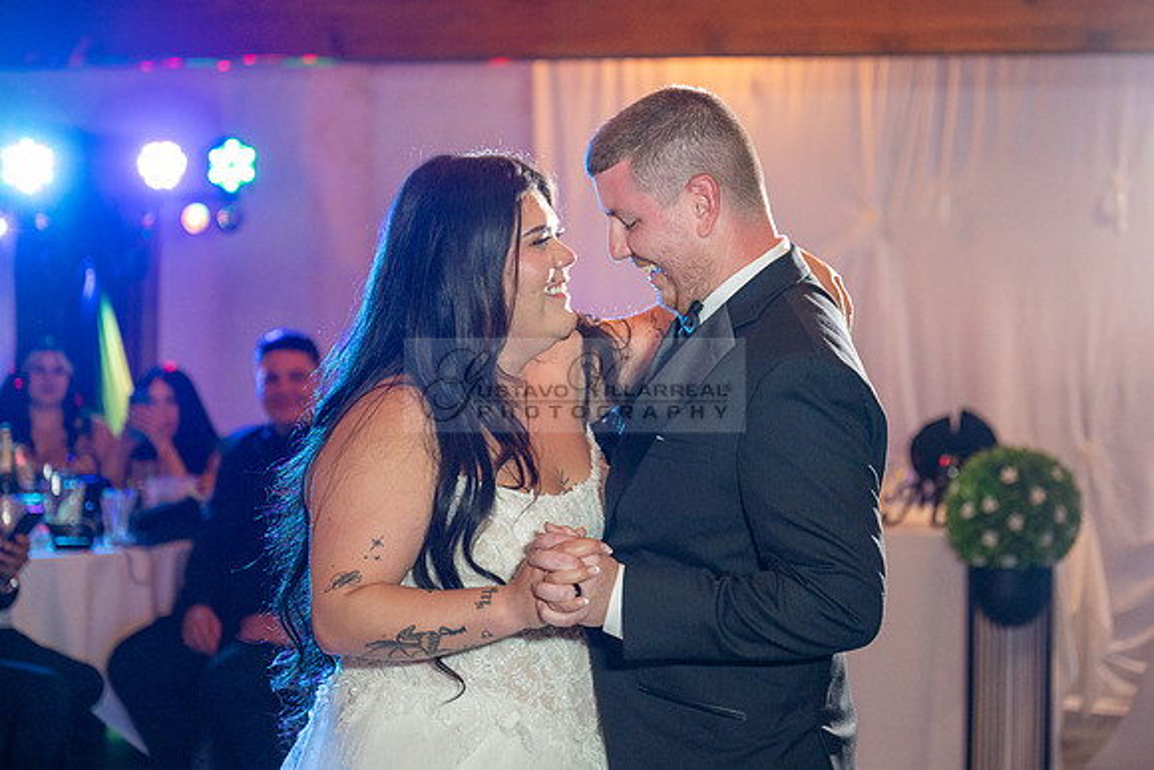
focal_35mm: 77
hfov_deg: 26.2
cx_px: 606
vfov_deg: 17.6
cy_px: 349
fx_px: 2480
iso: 800
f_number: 2.8
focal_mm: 70
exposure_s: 1/125
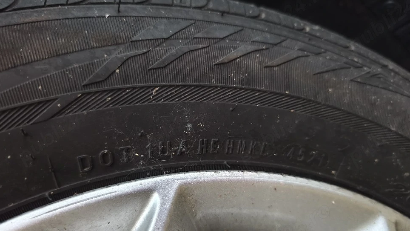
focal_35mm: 26
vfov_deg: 44.3
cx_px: 202
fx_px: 283
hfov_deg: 71.9
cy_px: 132
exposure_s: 1/20
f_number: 1.6
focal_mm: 6.57
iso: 4000
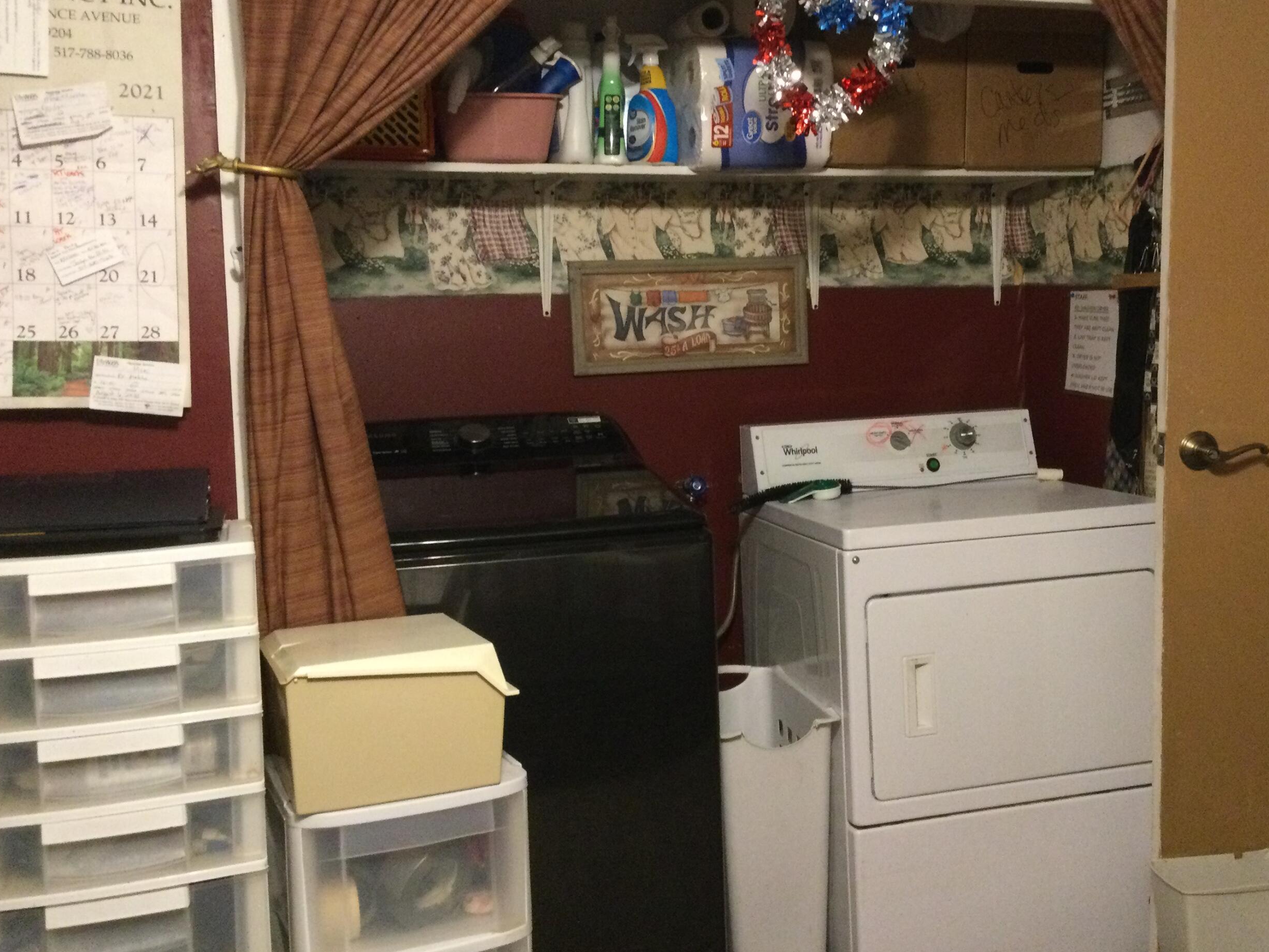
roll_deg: +0.8
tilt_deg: -6.1
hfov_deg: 48.7
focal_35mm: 38
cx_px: 757
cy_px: 442
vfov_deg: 37.7
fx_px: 1393
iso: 200
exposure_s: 1/17
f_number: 2.4
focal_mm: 3.3
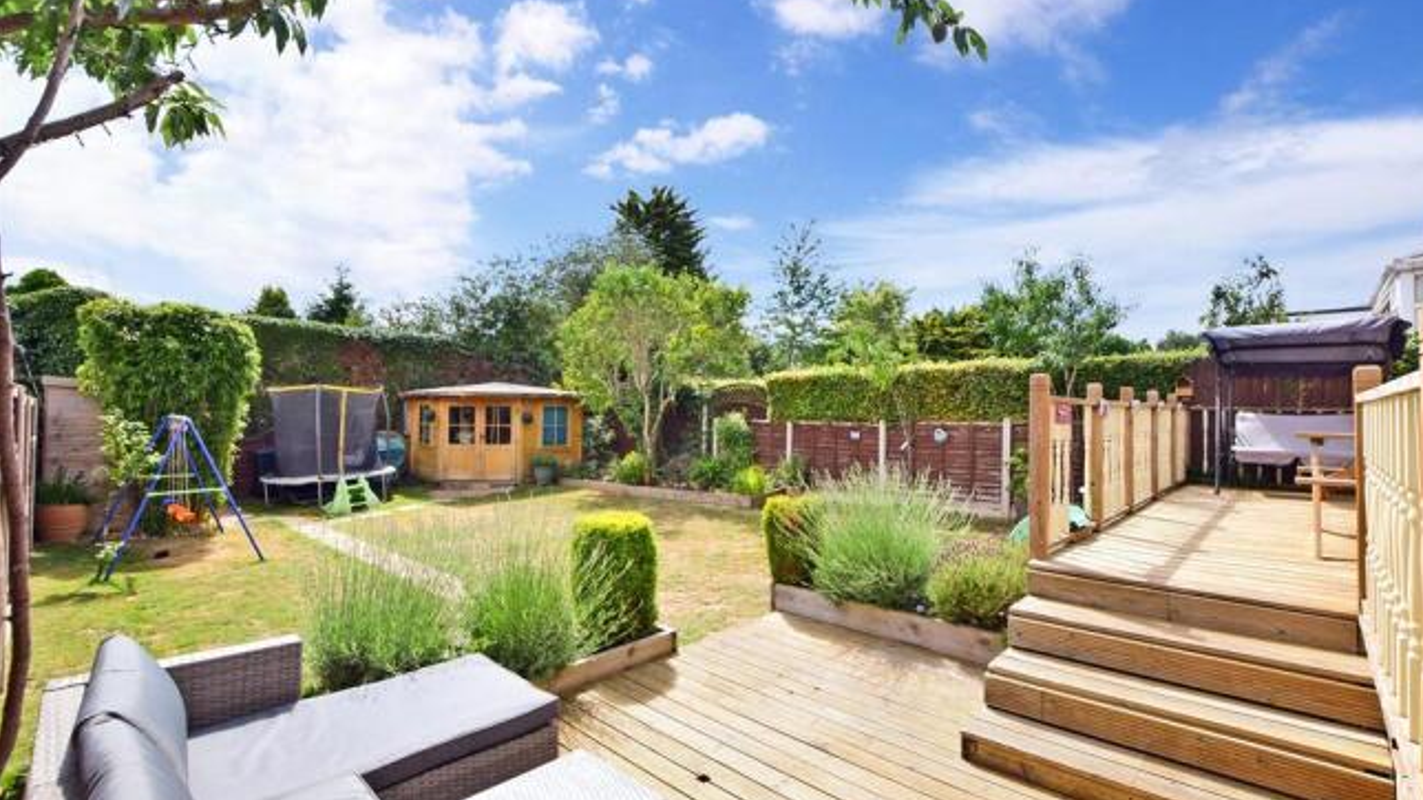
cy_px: 386
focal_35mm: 16
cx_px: 723
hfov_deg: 99.4
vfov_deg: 67.0
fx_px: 604
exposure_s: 1/200
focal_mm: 10
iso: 400
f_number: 10
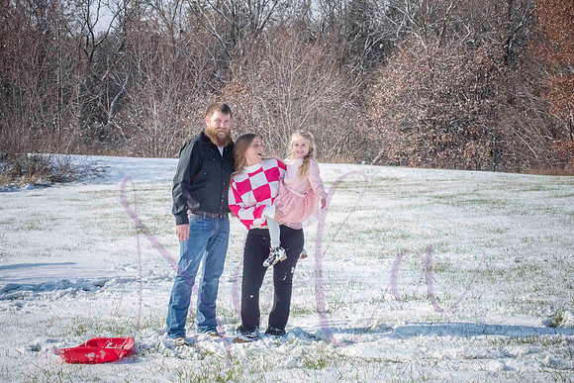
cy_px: 192
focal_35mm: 80
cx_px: 287
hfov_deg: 25.4
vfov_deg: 17.1
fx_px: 1276
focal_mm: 80
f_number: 16
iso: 640
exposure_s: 1/1000
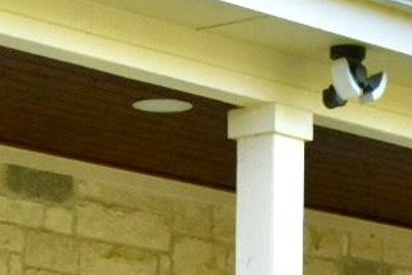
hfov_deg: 8.8
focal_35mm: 233
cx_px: 255
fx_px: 2668
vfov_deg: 5.7
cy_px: 639
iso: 1600
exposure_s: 1/2500
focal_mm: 30
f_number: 4
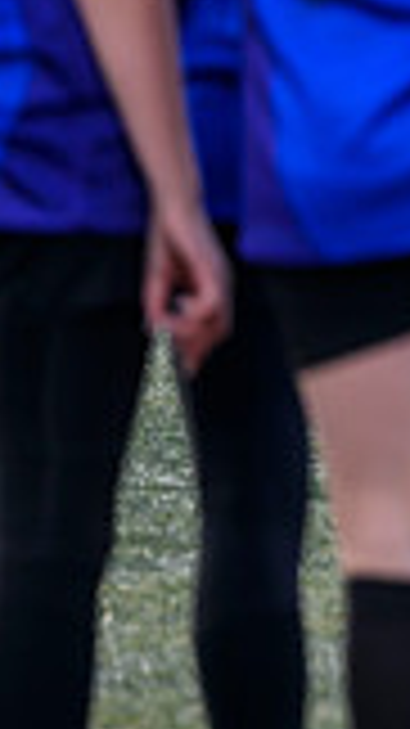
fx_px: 13427
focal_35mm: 694
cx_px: 1383
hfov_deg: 1.7
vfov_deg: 3.1
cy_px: -75
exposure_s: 1/1000
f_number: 3.5
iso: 500
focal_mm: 170
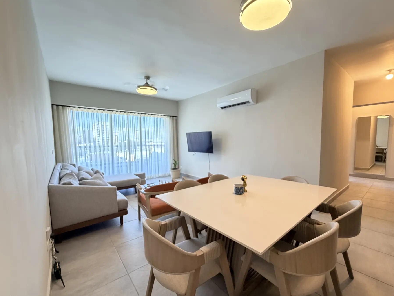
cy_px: 154
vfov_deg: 81.7
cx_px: 207
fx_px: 171
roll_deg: +0.7
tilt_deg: -5.0
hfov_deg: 98.1
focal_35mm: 15
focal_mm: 2.22
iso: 500
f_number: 2.2
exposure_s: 1/60
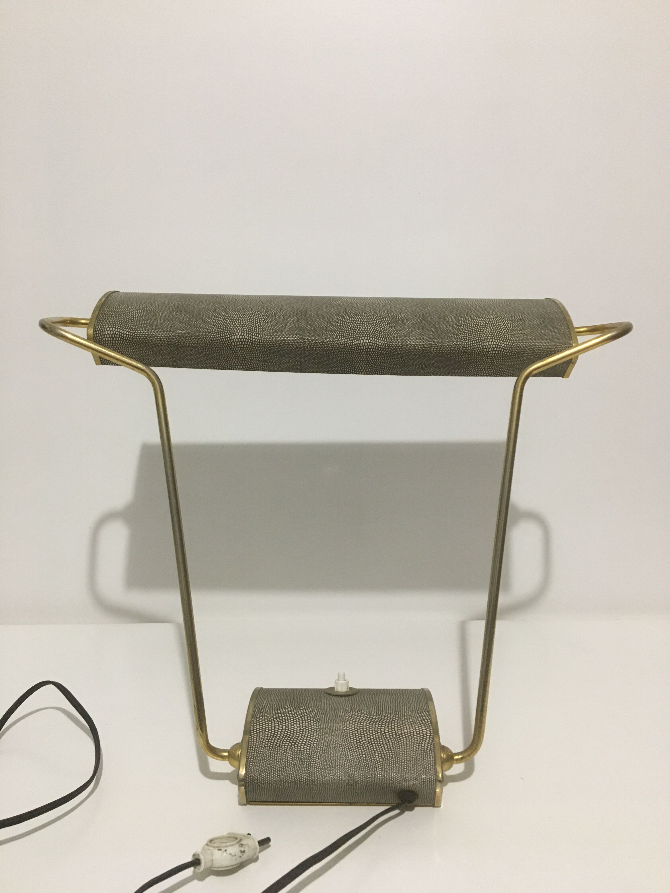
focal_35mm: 29
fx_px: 748
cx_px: 335
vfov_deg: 61.7
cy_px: 446
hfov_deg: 48.2
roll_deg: -0.1
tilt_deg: -10.2
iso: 200
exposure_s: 1/33
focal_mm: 4.15
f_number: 2.2
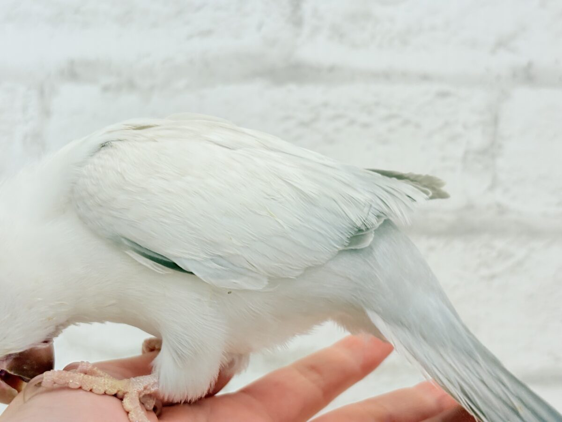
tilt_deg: +0.4
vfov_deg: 28.0
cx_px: 281
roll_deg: -1.3
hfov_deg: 36.8
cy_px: 211
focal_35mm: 52
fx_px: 844
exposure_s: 1/100
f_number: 1.6
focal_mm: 5.96
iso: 80
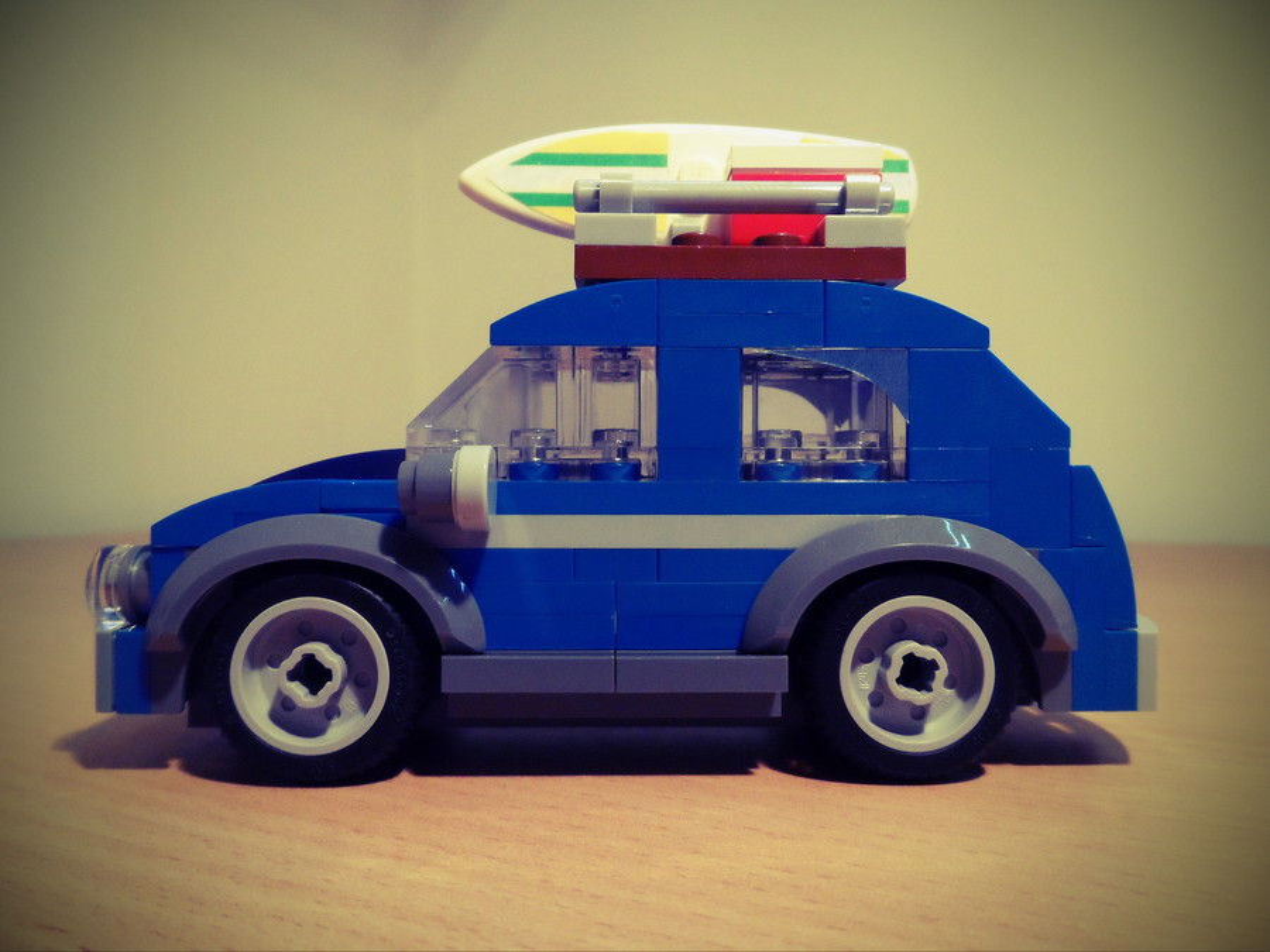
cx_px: 635
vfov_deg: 56.8
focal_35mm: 24
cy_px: 476
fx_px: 881
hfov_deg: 71.6
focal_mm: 4
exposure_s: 1/30
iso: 400
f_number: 3.2
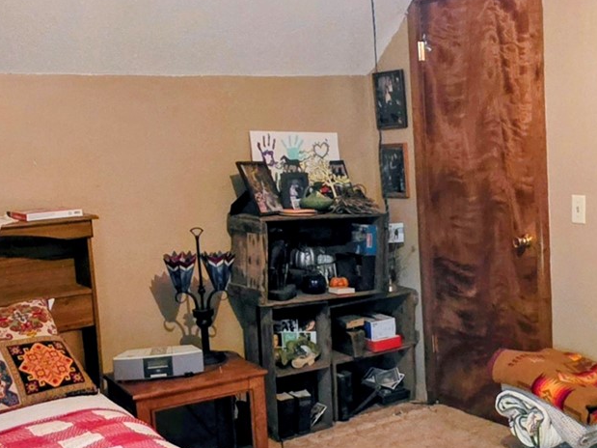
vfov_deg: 33.5
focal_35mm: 43
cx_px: 453
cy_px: 259
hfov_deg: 42.4
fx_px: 741
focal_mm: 2.2
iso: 800
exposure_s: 1/40
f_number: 1.9
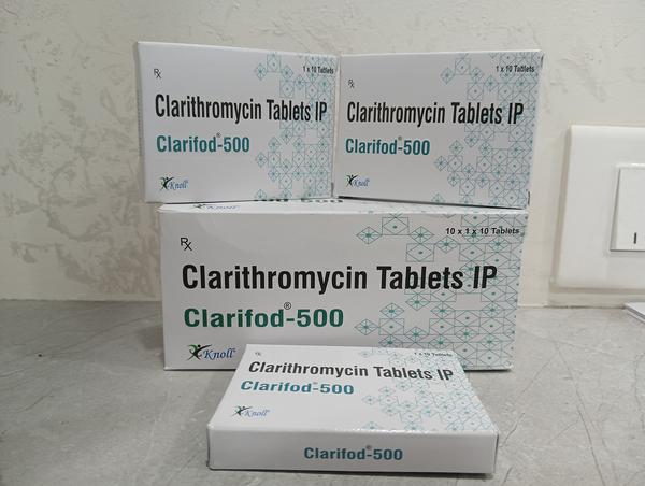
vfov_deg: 53.2
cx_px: 322
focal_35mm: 26
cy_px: 243
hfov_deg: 67.2
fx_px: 485
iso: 320
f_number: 1.8
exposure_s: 1/33.3
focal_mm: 4.05
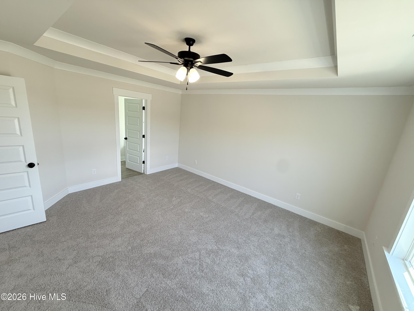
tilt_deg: -14.1
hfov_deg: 102.1
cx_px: 207
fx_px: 167
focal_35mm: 14
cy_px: 156
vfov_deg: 85.7
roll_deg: -5.2
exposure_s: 1/120
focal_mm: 2.22
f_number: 2.2
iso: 80
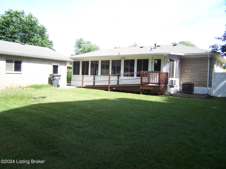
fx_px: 248
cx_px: 113
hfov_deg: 49.0
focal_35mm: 38
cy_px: 84
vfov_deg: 37.7
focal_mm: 6.3
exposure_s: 1/350
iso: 80
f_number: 2.8
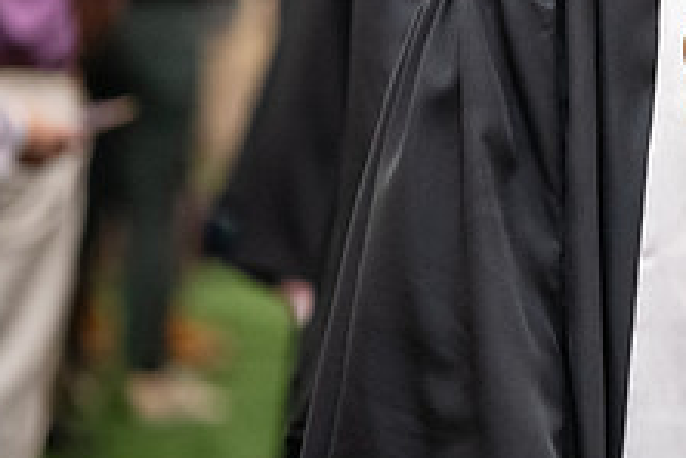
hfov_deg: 4.5
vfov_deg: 3.0
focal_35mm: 458
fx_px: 8727
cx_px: 831
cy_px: -110
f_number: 3.2
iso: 3200
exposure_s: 1/200
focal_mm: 175
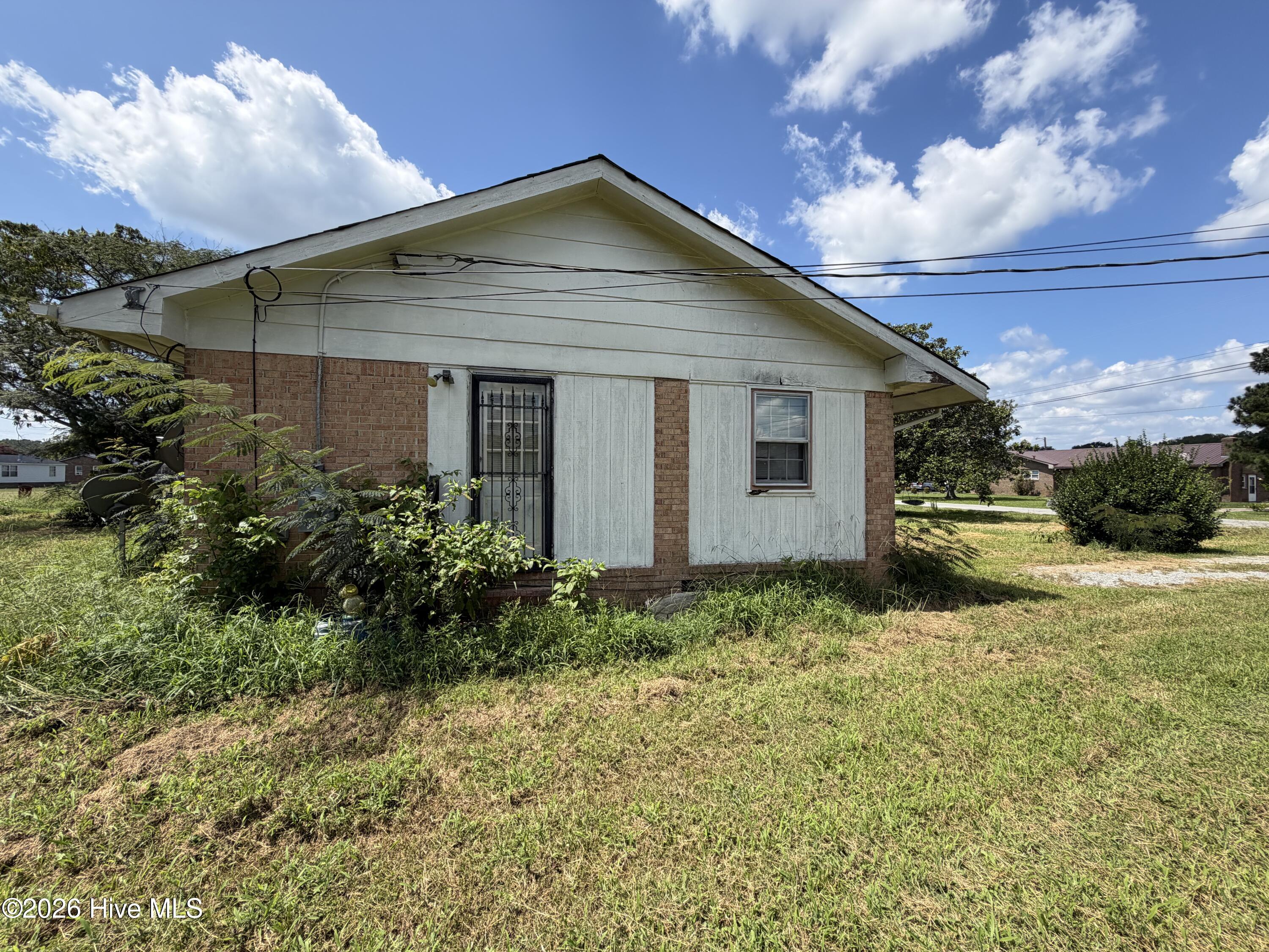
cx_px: 634
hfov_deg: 102.1
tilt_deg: +1.8
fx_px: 513
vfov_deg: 85.7
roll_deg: +1.7
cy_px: 476
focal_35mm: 14
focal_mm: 2.22
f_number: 2.2
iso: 25
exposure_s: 1/770
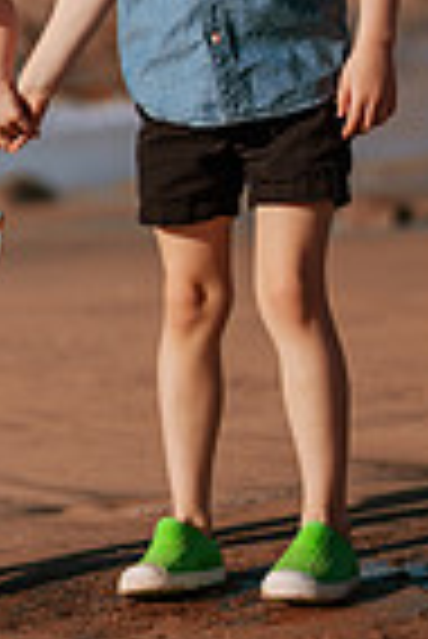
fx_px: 3273
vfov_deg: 11.0
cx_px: 126
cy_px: -36
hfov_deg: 7.5
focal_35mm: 184
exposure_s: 1/8000
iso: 50
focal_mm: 58
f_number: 2
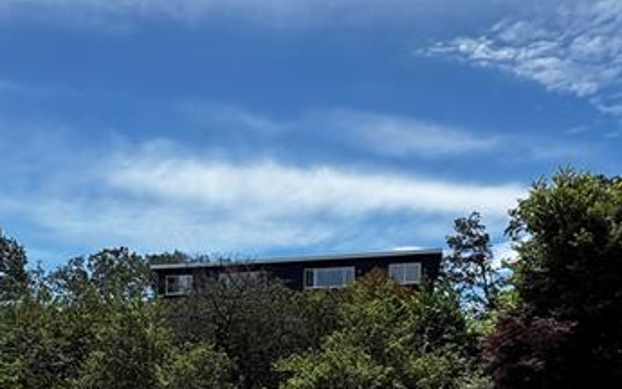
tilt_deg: -2.7
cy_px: 434
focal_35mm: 44
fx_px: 746
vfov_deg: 26.8
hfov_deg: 44.3
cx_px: 186
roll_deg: +0.3
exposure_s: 1/1567
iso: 40
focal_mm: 2.22
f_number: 2.2
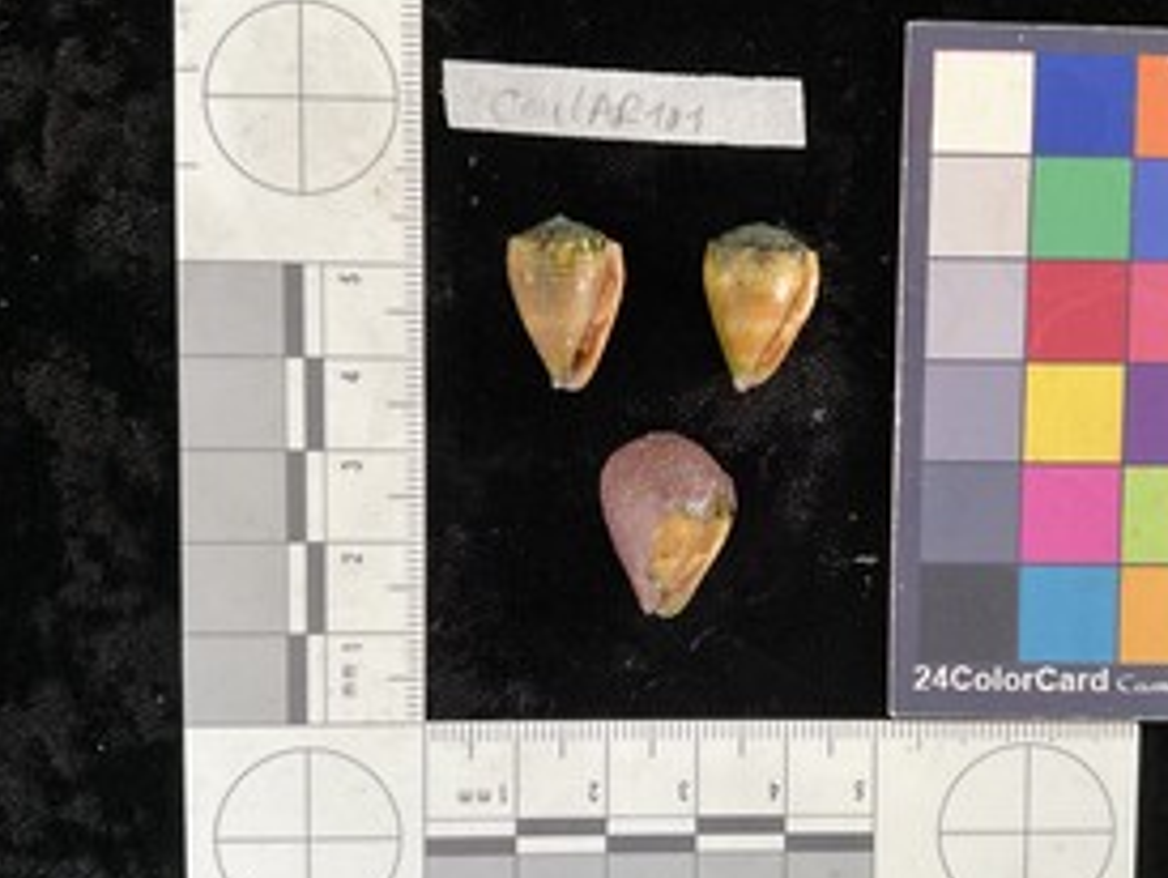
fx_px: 1250
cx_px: 699
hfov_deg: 49.8
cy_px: 471
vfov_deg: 38.7
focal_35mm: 37
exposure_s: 1/60
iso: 160
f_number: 1.8
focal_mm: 3
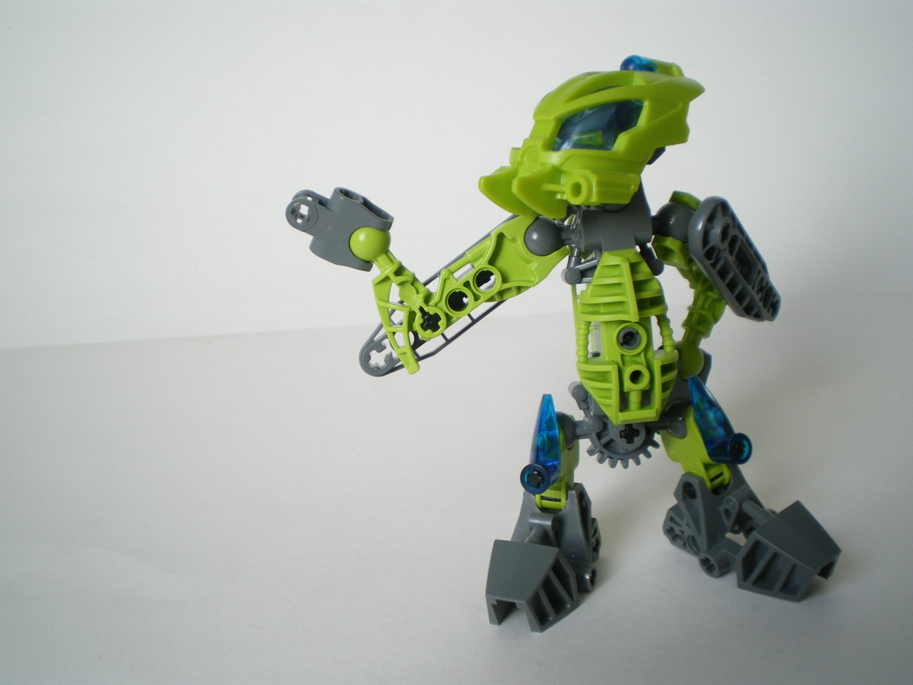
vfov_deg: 34.3
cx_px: 456
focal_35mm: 42
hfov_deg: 44.8
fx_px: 1108
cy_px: 342
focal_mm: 7.4
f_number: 3.5
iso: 80
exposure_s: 1/50
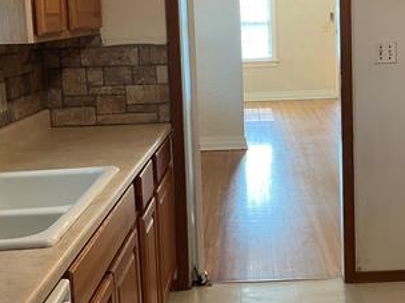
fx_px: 714
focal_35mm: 61
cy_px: 100
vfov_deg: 23.9
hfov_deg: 31.2
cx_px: 293
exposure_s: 1/120
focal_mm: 3
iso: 50
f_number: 1.8
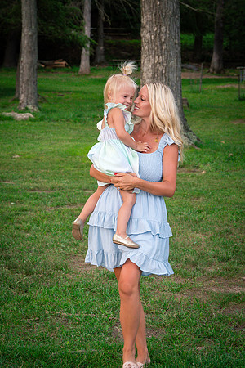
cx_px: 88
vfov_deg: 17.5
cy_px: 163
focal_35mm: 117
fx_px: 1193
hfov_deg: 11.7
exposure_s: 1/200
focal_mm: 70
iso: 800
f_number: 5.6
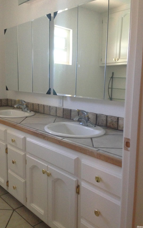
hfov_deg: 35.3
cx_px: 60
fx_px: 224
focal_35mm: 36
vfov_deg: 54.0
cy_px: 111
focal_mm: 4.12
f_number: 2.4
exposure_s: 1/20
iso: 250
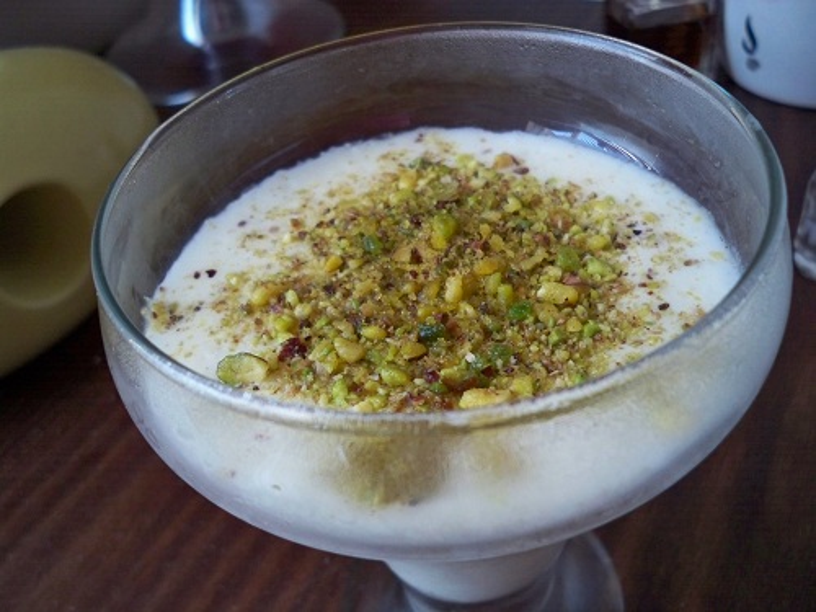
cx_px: 408
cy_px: 306
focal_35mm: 35
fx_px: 825
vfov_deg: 40.7
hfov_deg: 52.6
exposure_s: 1/30
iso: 320
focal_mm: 6.3
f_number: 3.1
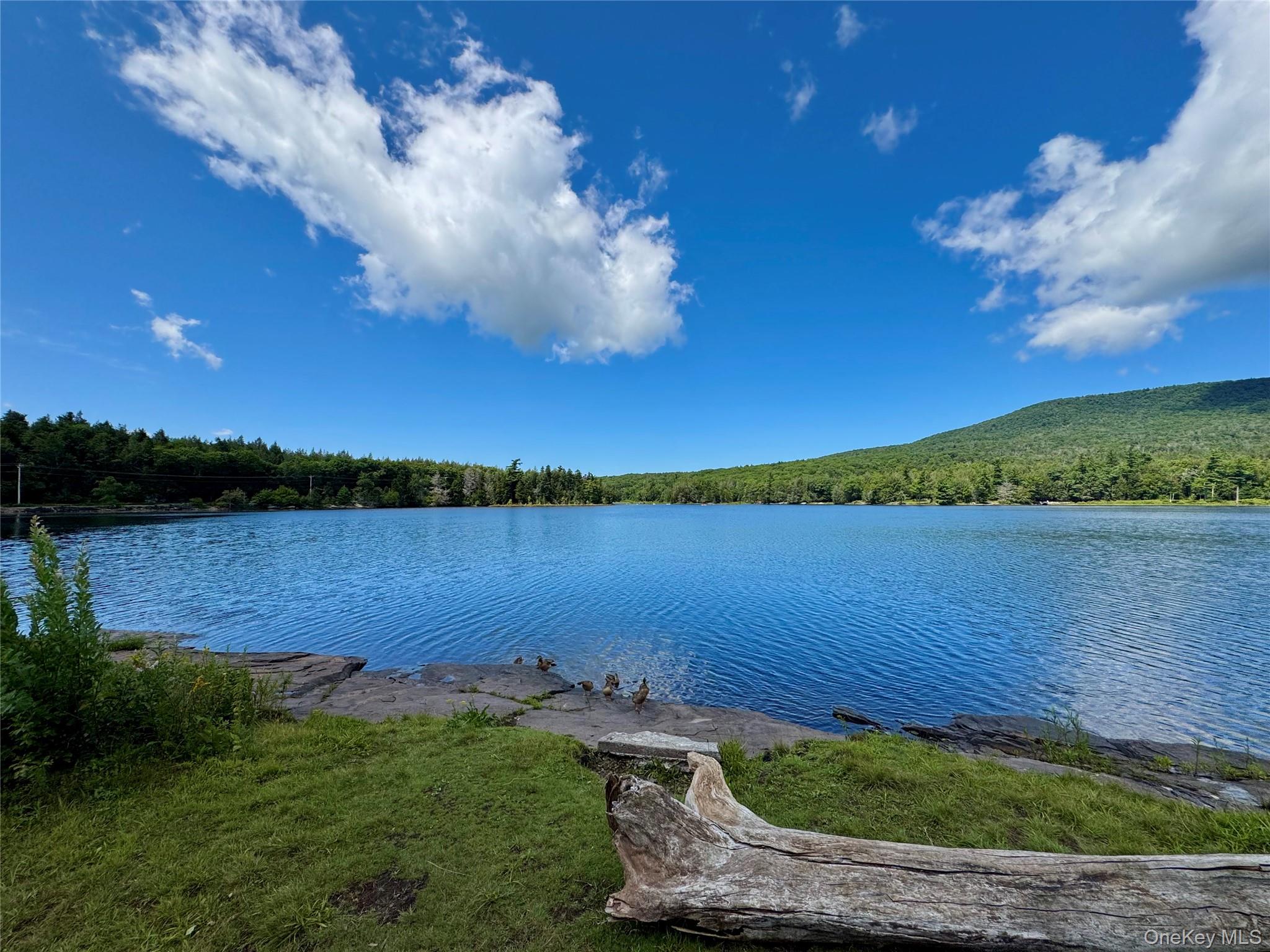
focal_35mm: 14
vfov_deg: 85.7
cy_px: 476
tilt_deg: +1.7
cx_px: 635
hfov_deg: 102.1
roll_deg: +0.1
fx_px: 514
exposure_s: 1/1927
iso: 50
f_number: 2.2
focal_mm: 2.22
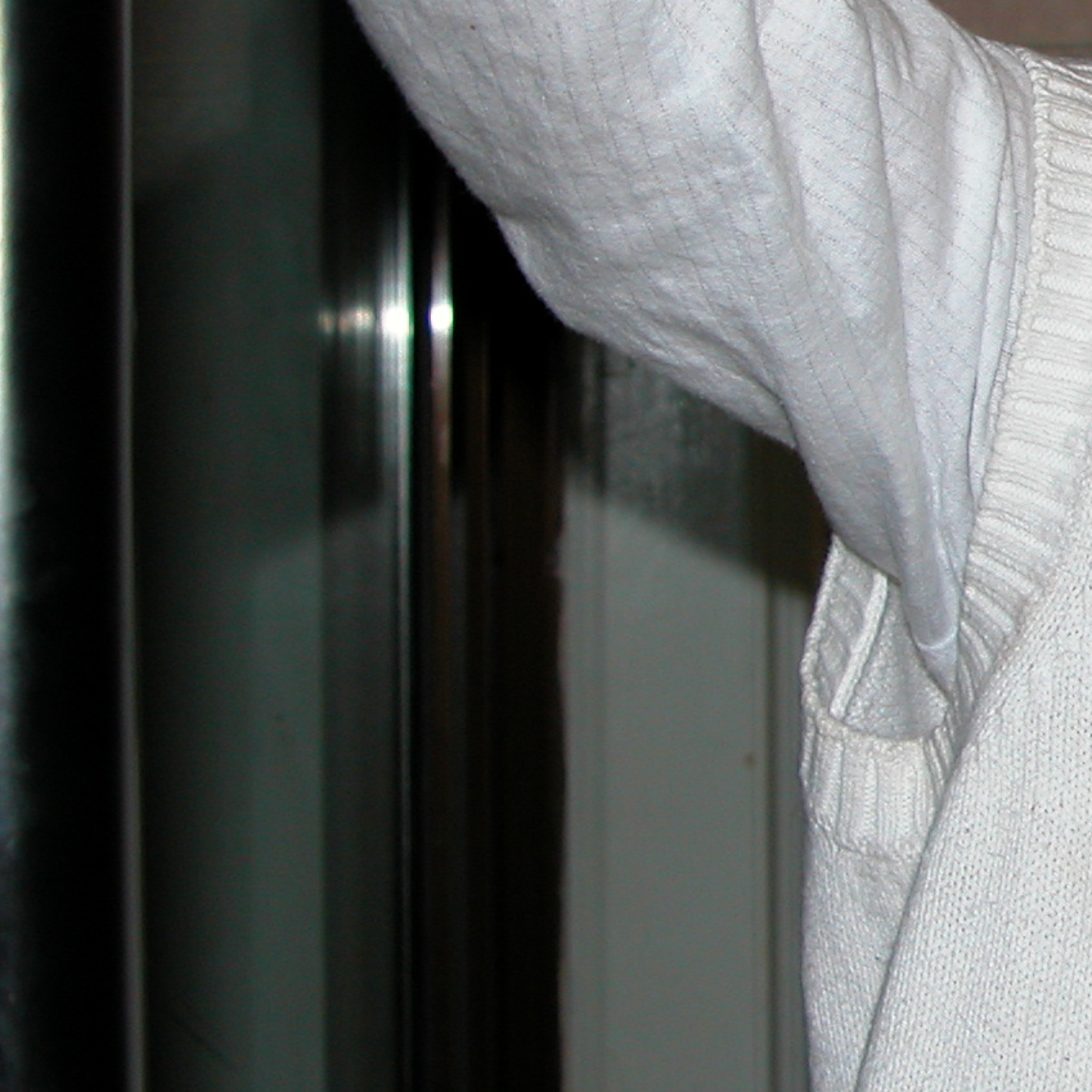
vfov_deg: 14.5
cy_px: 415
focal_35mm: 120
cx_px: 1435
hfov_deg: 13.9
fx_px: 4283
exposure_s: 1/60
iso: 100
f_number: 3
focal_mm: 11.6
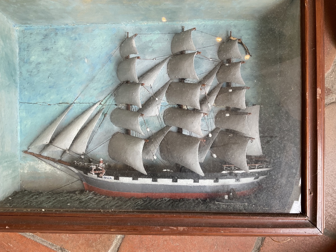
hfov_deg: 61.7
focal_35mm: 29
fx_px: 281
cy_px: 126
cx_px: 168
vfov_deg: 48.2
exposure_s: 1/60
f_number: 1.8
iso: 40
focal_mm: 3
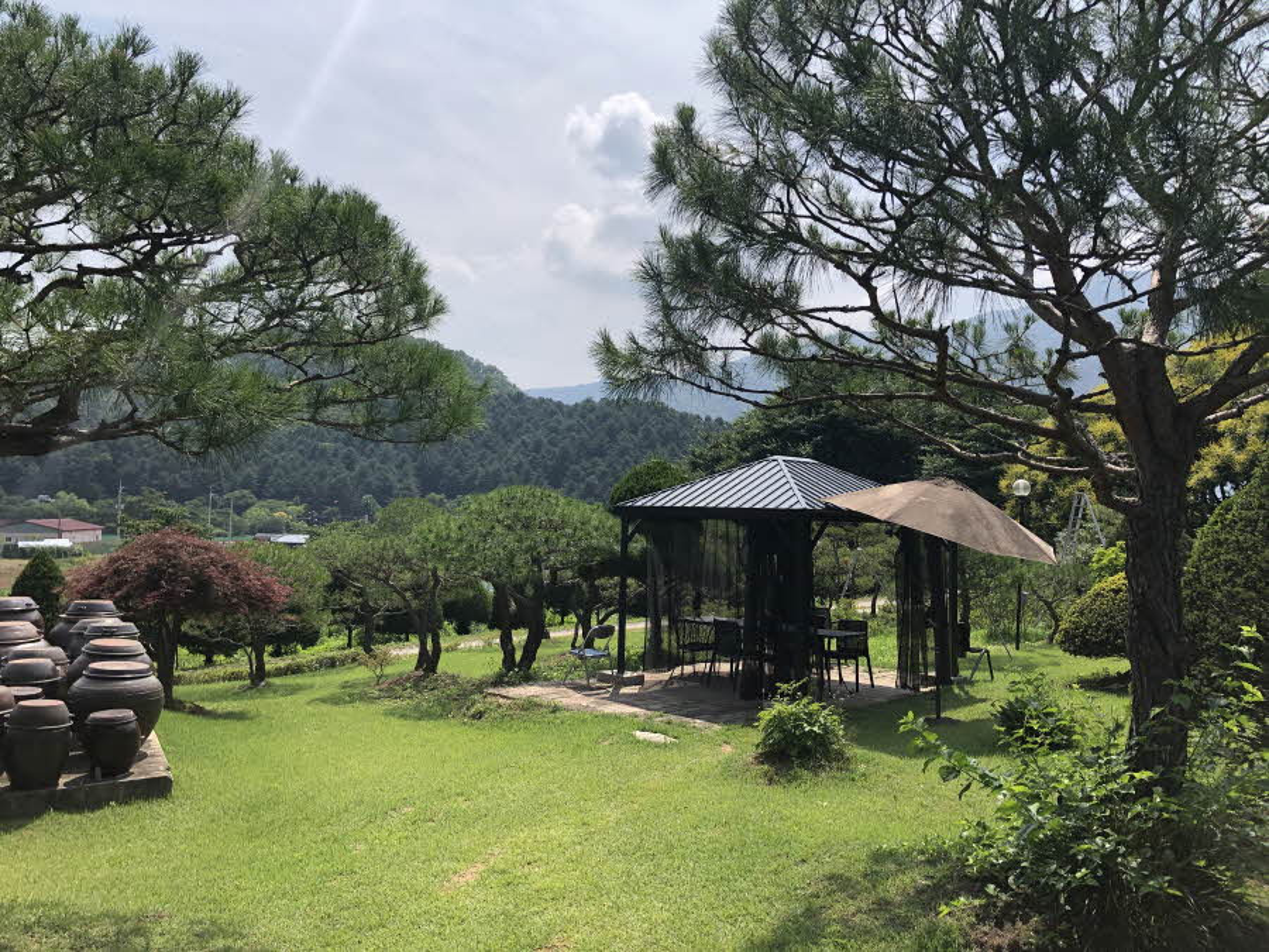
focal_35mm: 28
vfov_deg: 49.7
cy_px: 476
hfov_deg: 63.4
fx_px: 1026
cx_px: 634
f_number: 1.8
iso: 20
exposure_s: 1/2667
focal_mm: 4
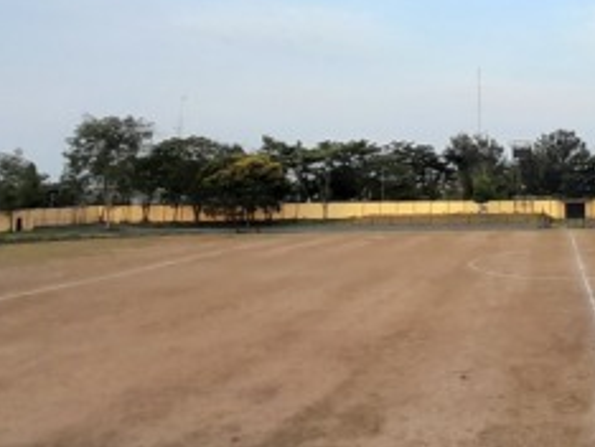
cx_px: 533
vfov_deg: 40.5
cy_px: 102
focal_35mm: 34
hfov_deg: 48.4
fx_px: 585
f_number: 2.2
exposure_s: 1/152
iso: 40
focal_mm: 1.13
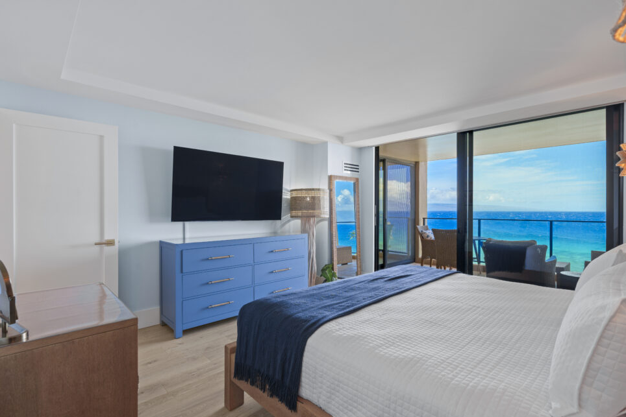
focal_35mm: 17
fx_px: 296
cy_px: 211
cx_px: 332
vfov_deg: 70.5
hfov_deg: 93.2
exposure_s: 1/2.5
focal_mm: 16
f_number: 8
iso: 100
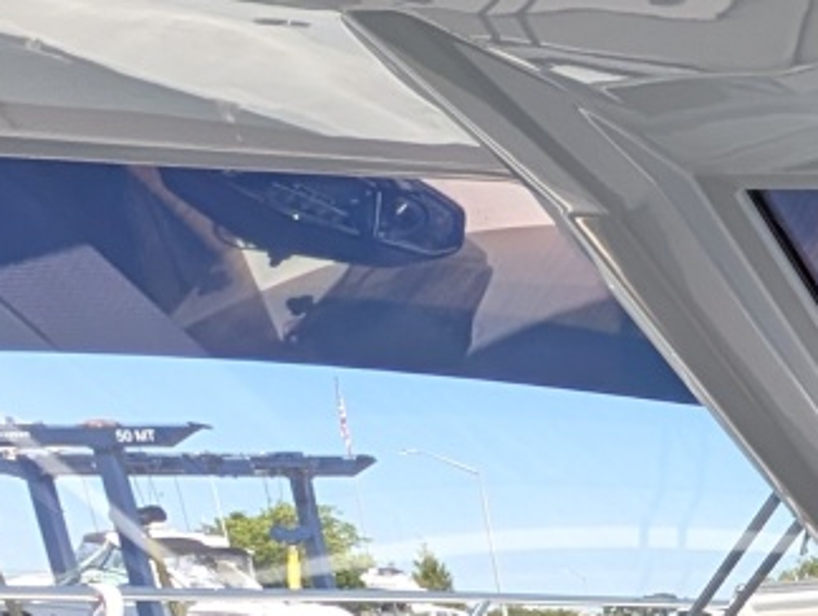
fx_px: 1396
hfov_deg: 20.3
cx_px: 1550
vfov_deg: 19.2
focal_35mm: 59
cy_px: 1088
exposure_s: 1/943
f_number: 1.7
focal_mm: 2.02
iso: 45
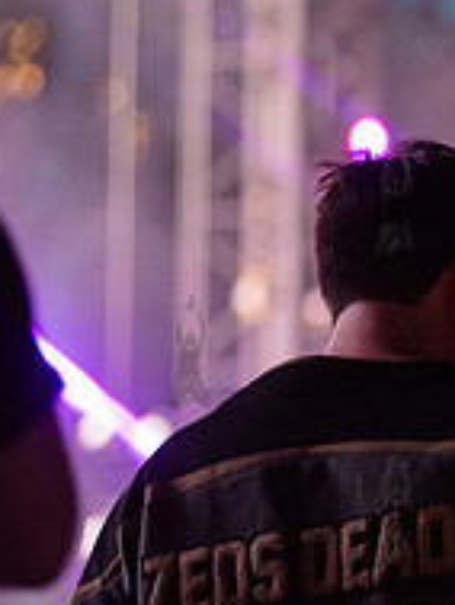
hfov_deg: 4.2
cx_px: 807
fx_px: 6215
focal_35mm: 355
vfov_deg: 5.6
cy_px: 351
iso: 6400
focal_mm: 120
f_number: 3.2
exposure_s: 1/160
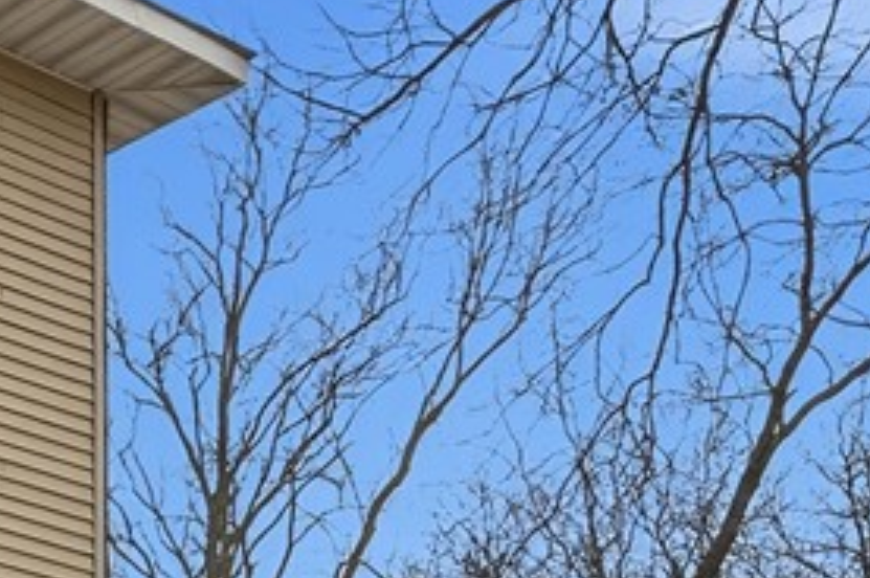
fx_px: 2366
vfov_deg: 11.9
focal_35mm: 98
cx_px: -441
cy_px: 1272
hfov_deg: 18.4
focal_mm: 16
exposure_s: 1/8000
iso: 800
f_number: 9
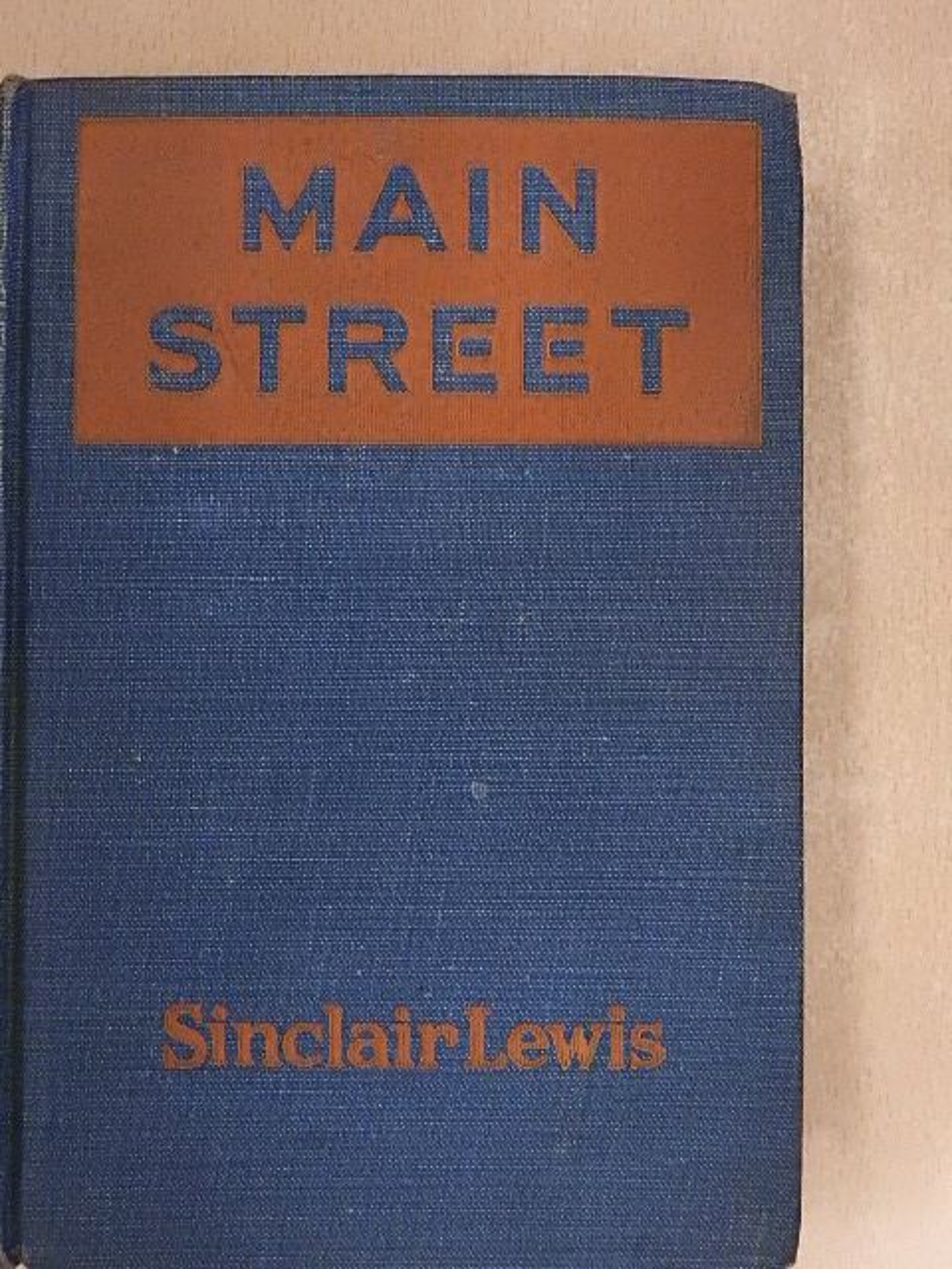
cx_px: 476
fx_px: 1650
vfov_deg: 42.1
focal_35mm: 45
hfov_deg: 32.2
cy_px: 634
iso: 1600
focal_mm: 8.1
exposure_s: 1/80
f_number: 4
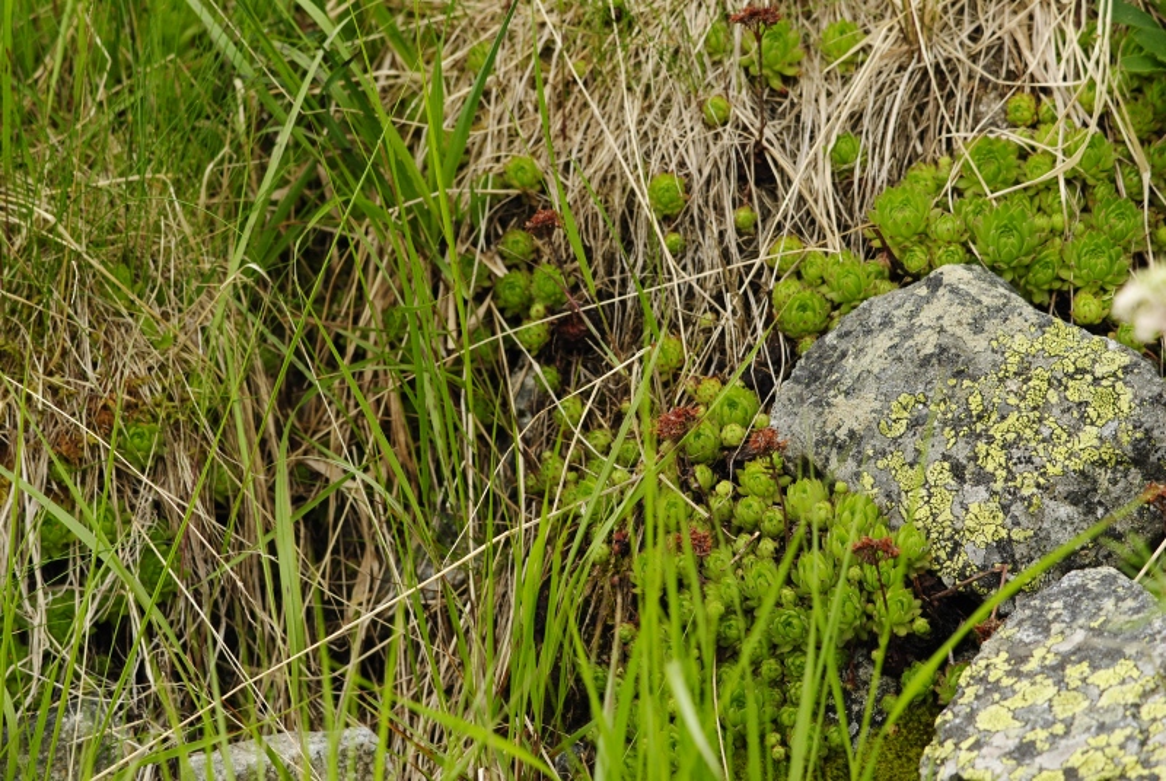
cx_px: 583
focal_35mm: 128
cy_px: 390
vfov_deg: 10.8
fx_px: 4136
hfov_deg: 16.0
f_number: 6.3
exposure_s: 1/160
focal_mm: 85
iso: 400
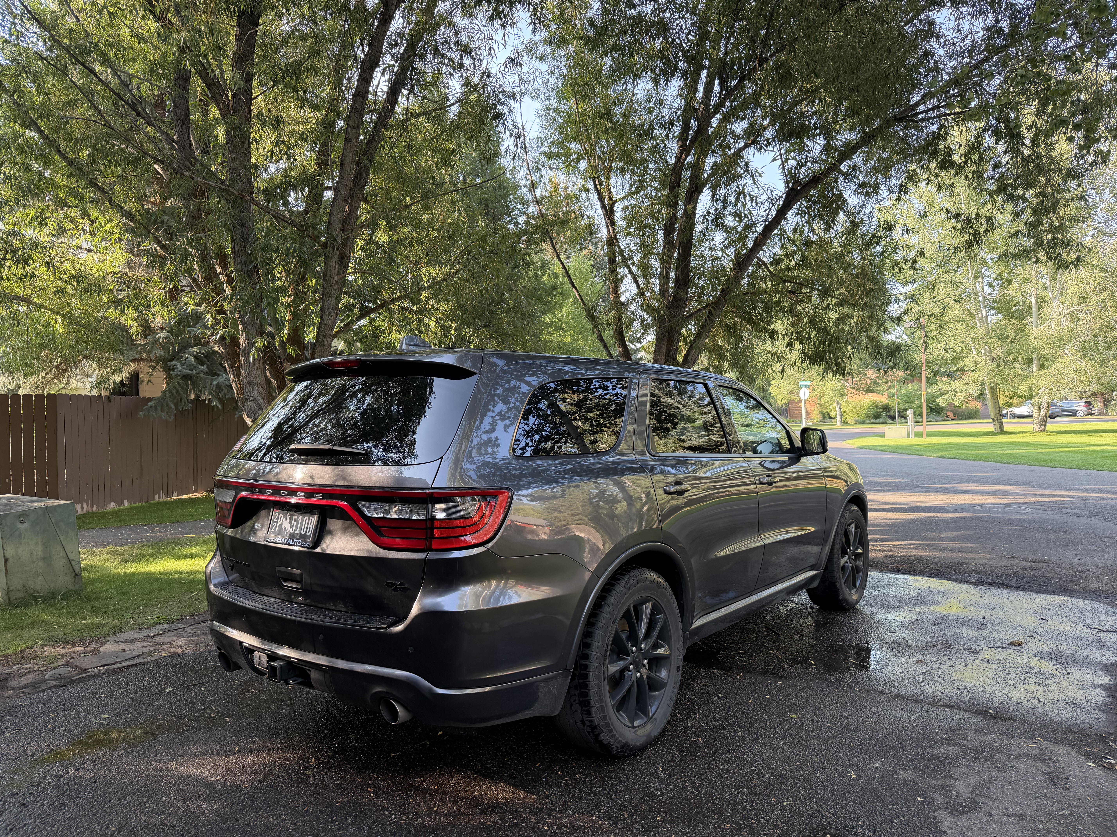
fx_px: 774
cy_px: 418
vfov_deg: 56.8
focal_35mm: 24
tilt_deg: -1.2
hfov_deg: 71.6
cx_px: 558
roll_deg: +1.8
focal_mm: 6.76
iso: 80
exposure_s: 1/174
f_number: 1.78
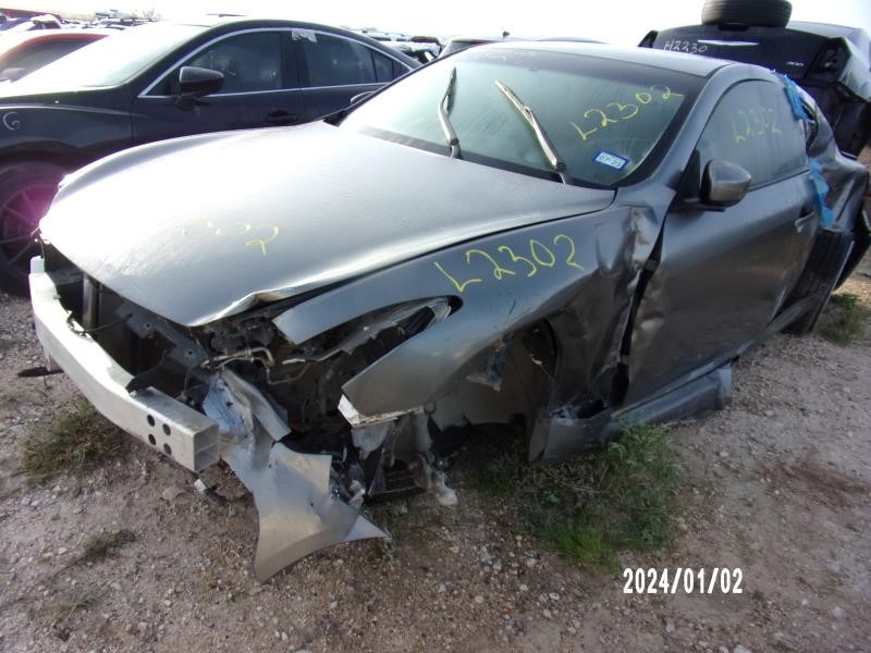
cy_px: 326
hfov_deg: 71.6
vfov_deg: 56.8
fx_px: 604
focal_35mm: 24
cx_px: 436
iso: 80
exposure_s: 1/280
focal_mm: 4.3
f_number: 3.3
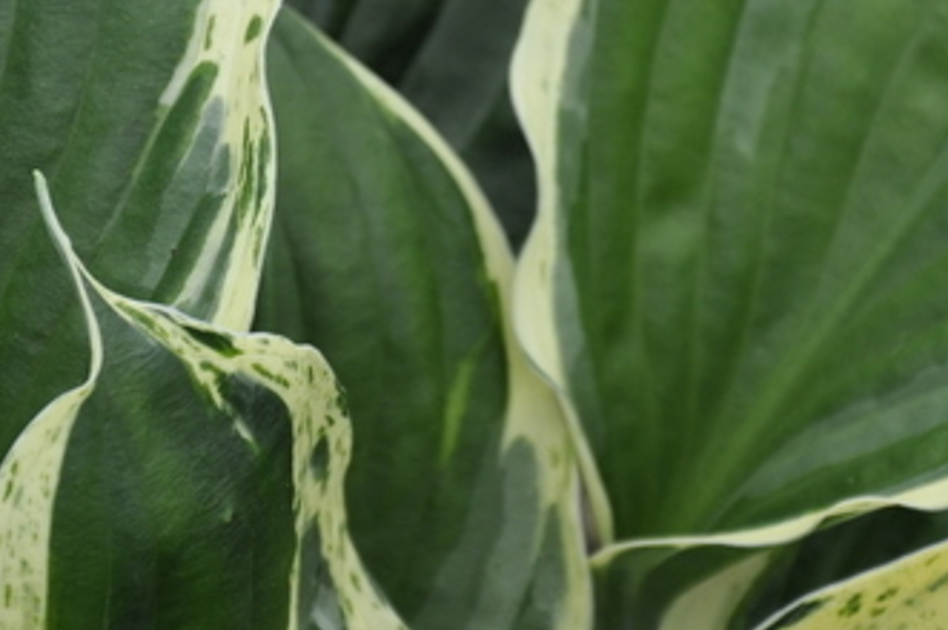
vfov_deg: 3.6
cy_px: 3
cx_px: 524
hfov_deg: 5.4
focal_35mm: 380
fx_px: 10002
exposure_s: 1/400
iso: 400
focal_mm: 105
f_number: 5.6
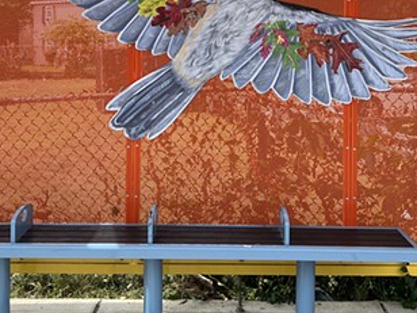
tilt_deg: +1.8
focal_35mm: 54
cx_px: 215
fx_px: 651
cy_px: 46
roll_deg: +0.6
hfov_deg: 35.5
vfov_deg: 26.3
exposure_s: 1/1779
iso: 50
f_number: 1.5
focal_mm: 5.7
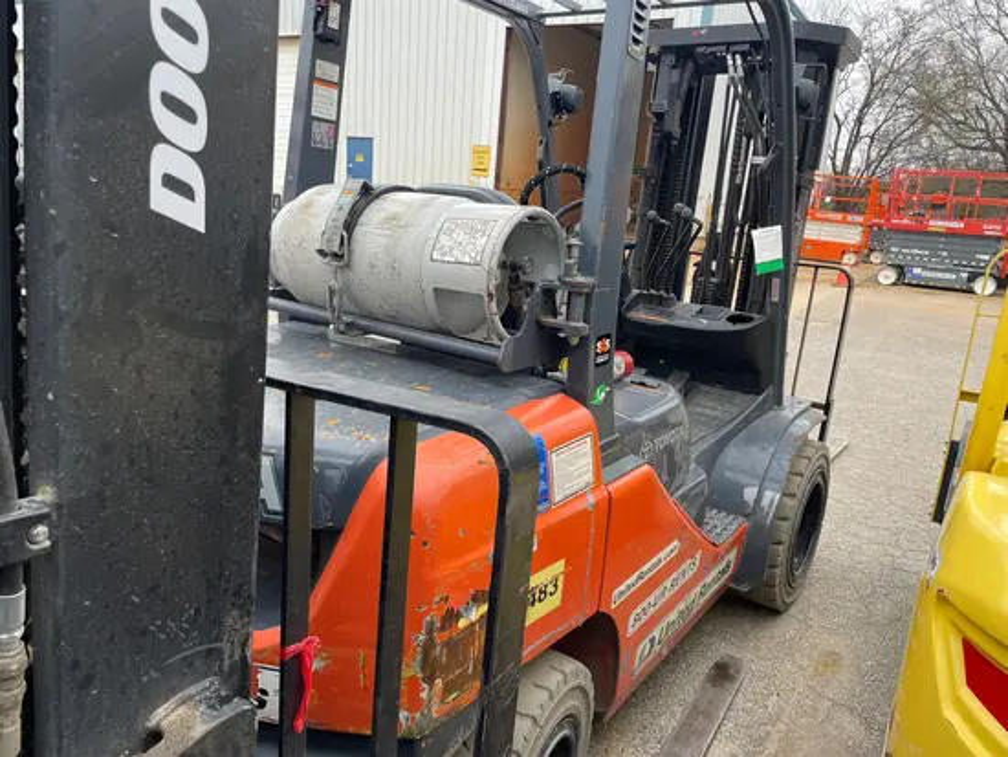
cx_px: 504
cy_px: 378
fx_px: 757
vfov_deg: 53.1
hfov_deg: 67.3
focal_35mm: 26
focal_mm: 4.2
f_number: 1.6
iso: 50
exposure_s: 1/121
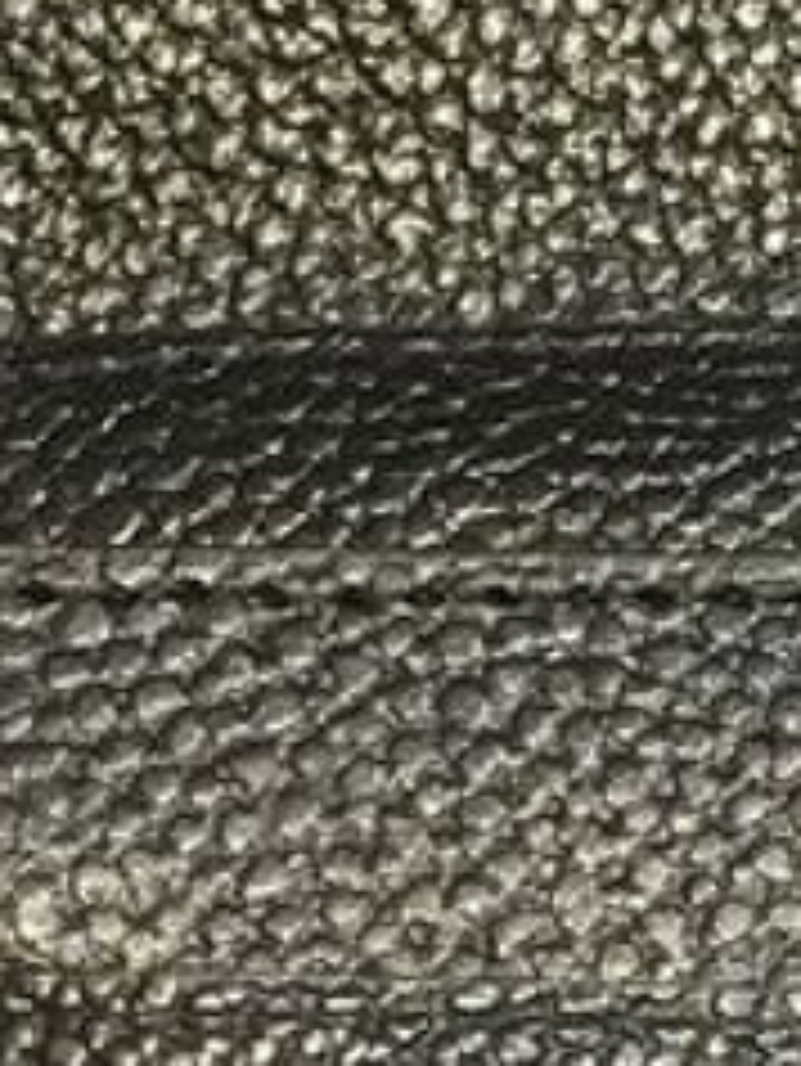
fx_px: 5024
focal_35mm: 163
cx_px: 1418
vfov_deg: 12.1
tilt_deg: -58.7
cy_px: 502
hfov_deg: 8.8
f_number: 2.2
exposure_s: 1/25
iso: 200
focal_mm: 4.15
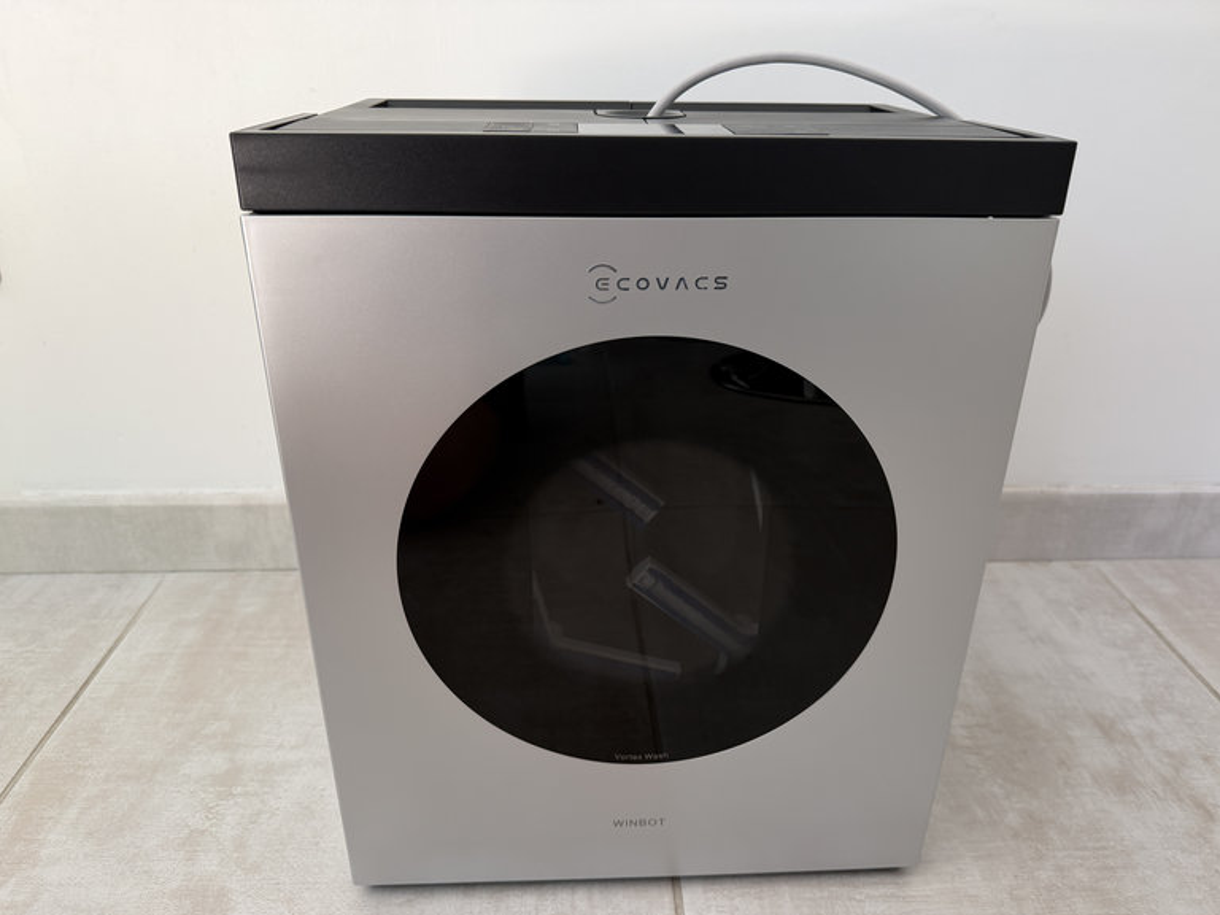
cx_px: 623
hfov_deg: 69.4
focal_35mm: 25
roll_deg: -0.3
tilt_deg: -26.3
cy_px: 475
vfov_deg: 54.9
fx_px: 881
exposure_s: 1/121
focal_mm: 6.76
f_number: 1.78
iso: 160
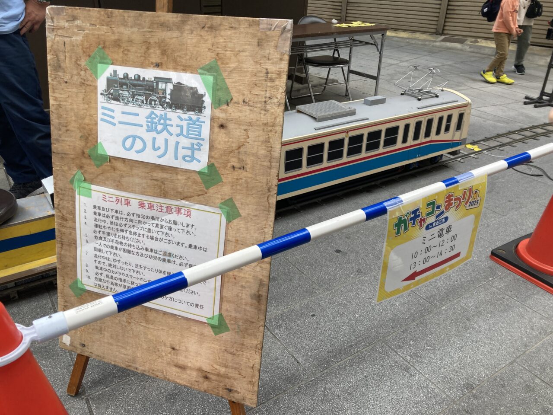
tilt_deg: -27.4
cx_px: 276
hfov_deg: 63.4
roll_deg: -0.7
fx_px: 447
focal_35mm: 28
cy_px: 208
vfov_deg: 49.7
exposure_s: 1/60
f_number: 1.8
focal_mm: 3.99
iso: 50
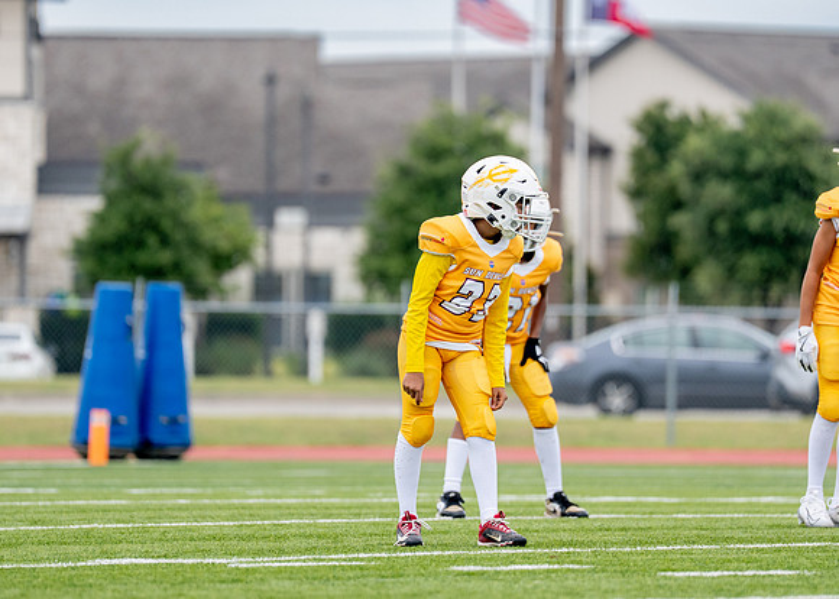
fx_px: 8656
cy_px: 270
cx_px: 410
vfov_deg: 4.0
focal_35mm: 363
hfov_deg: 5.5
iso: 250
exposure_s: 1/2000
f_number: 2.8
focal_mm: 200
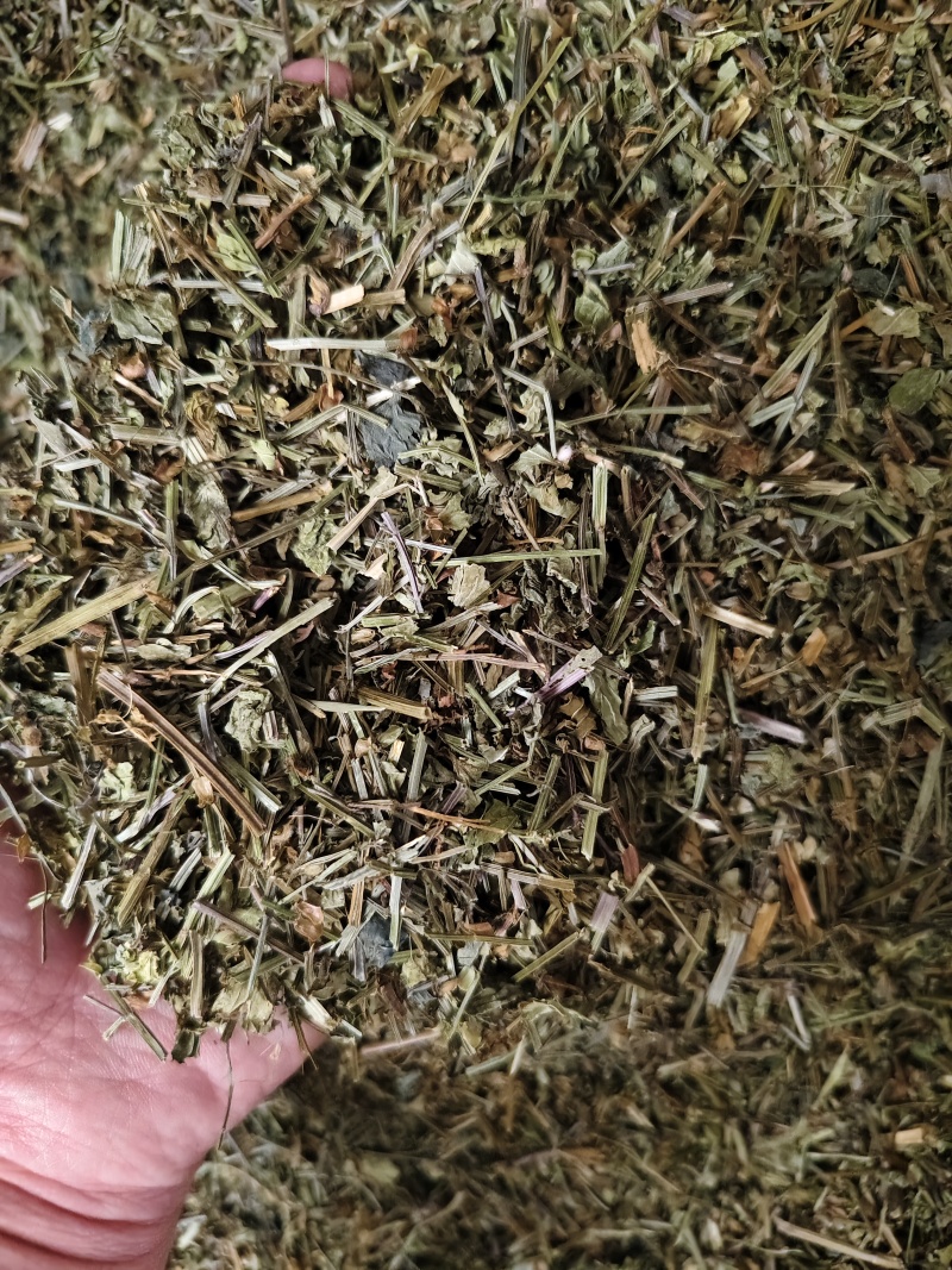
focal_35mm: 23
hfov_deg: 58.9
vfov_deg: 73.9
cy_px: 635
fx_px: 844
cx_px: 476
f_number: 1.88
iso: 6478
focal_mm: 5.56
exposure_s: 1/218
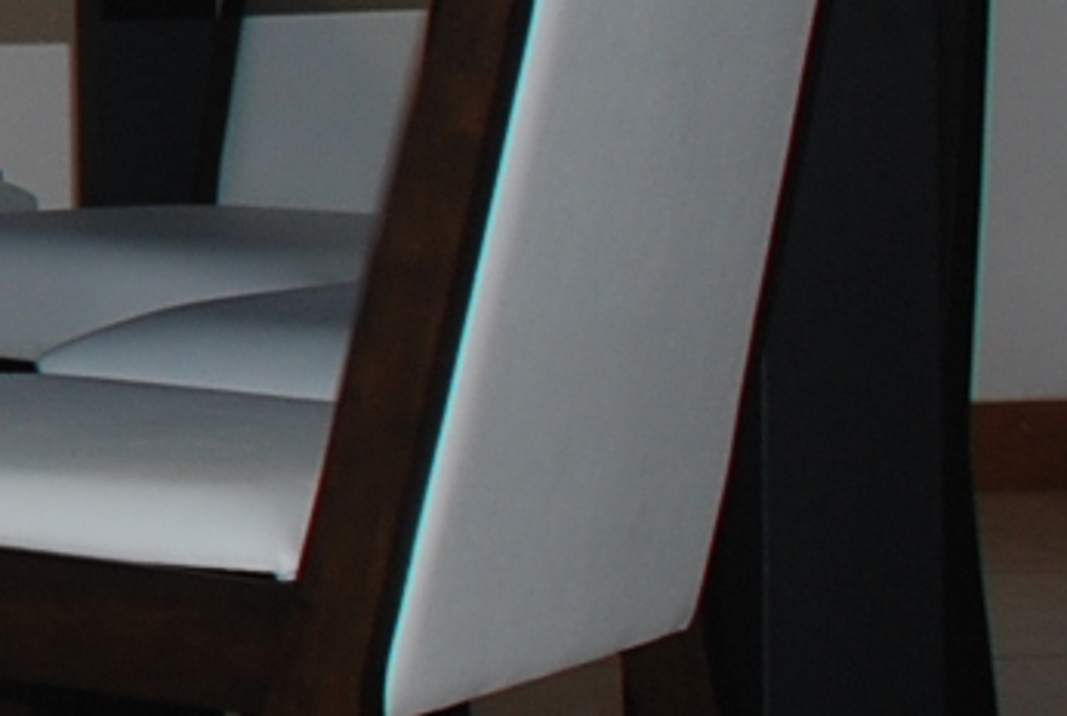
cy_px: -210
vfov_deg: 9.0
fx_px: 4483
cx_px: -1727
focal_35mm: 151
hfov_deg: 10.9
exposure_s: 1/60
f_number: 3.5
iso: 200
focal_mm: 18
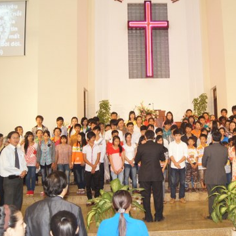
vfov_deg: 47.2
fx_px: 270
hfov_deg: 46.7
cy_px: 119
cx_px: 151
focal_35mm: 35
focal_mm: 18
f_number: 4.5
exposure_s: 1/40
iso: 800
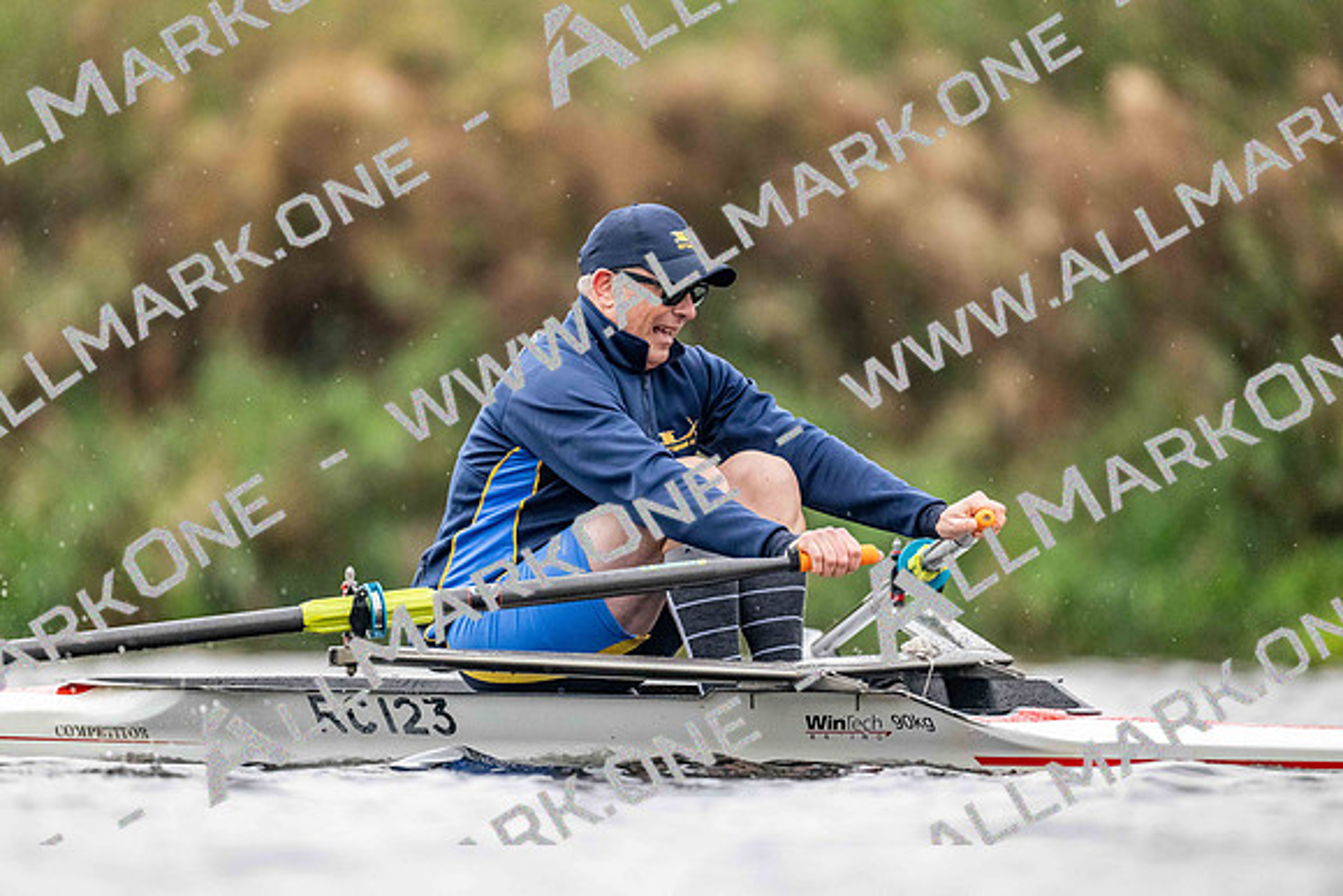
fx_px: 22388
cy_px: 448
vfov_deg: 2.3
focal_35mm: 600
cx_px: 672
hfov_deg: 3.4
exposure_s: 1/2500
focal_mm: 600
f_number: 4
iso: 5000
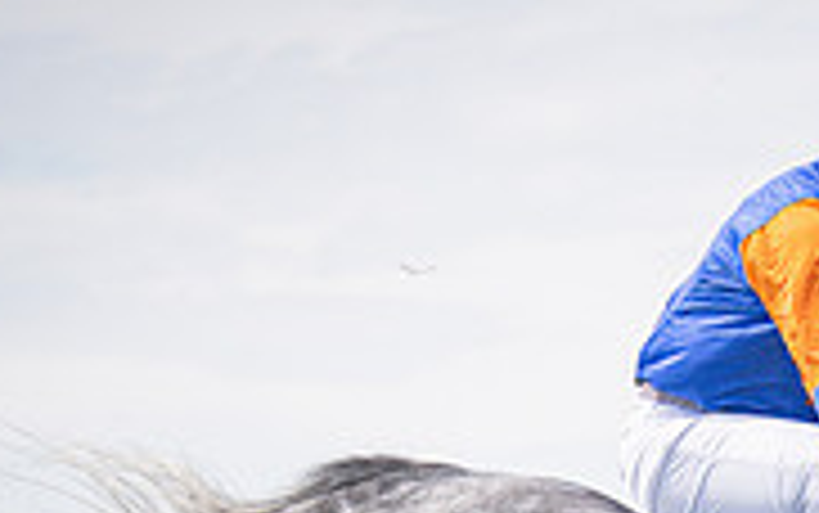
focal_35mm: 459
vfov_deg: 2.9
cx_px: 759
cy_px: 863
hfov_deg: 4.6
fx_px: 10251
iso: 200
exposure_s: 1/2500
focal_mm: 98
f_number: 4
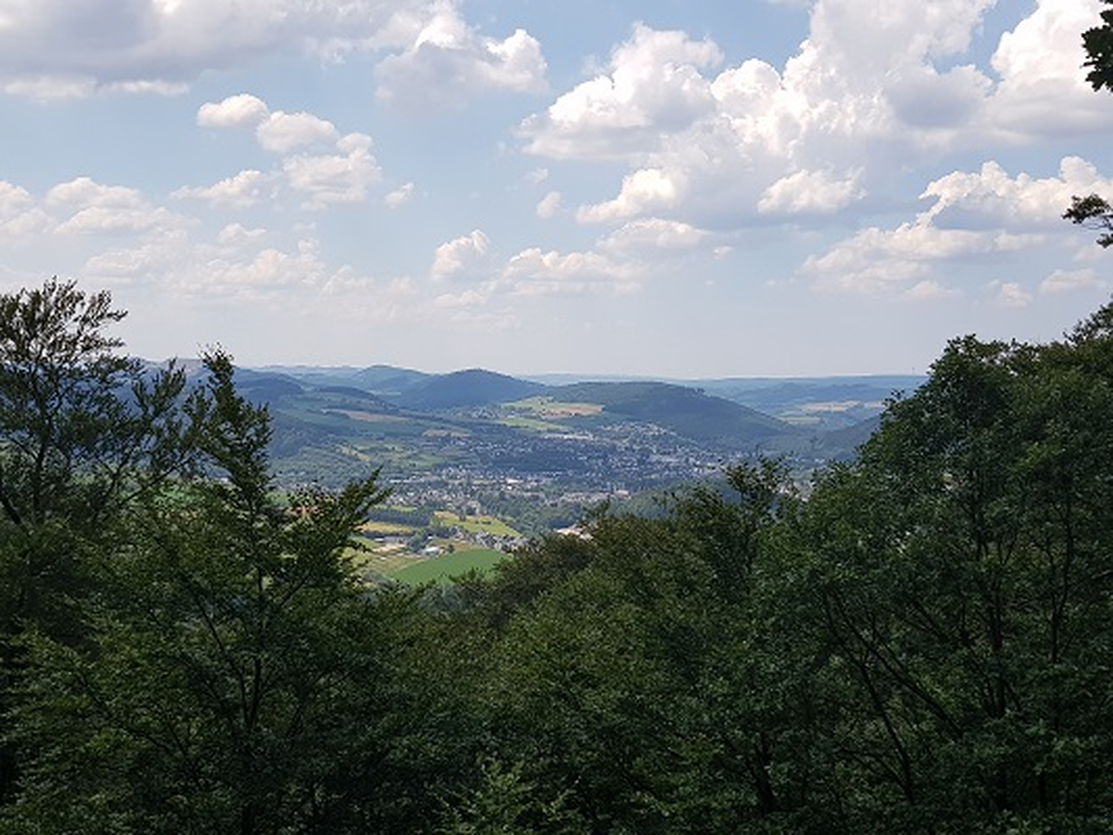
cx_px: 556
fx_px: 836
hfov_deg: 67.3
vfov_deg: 53.1
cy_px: 418
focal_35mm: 26
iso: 40
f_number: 1.7
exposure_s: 1/2376
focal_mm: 4.2
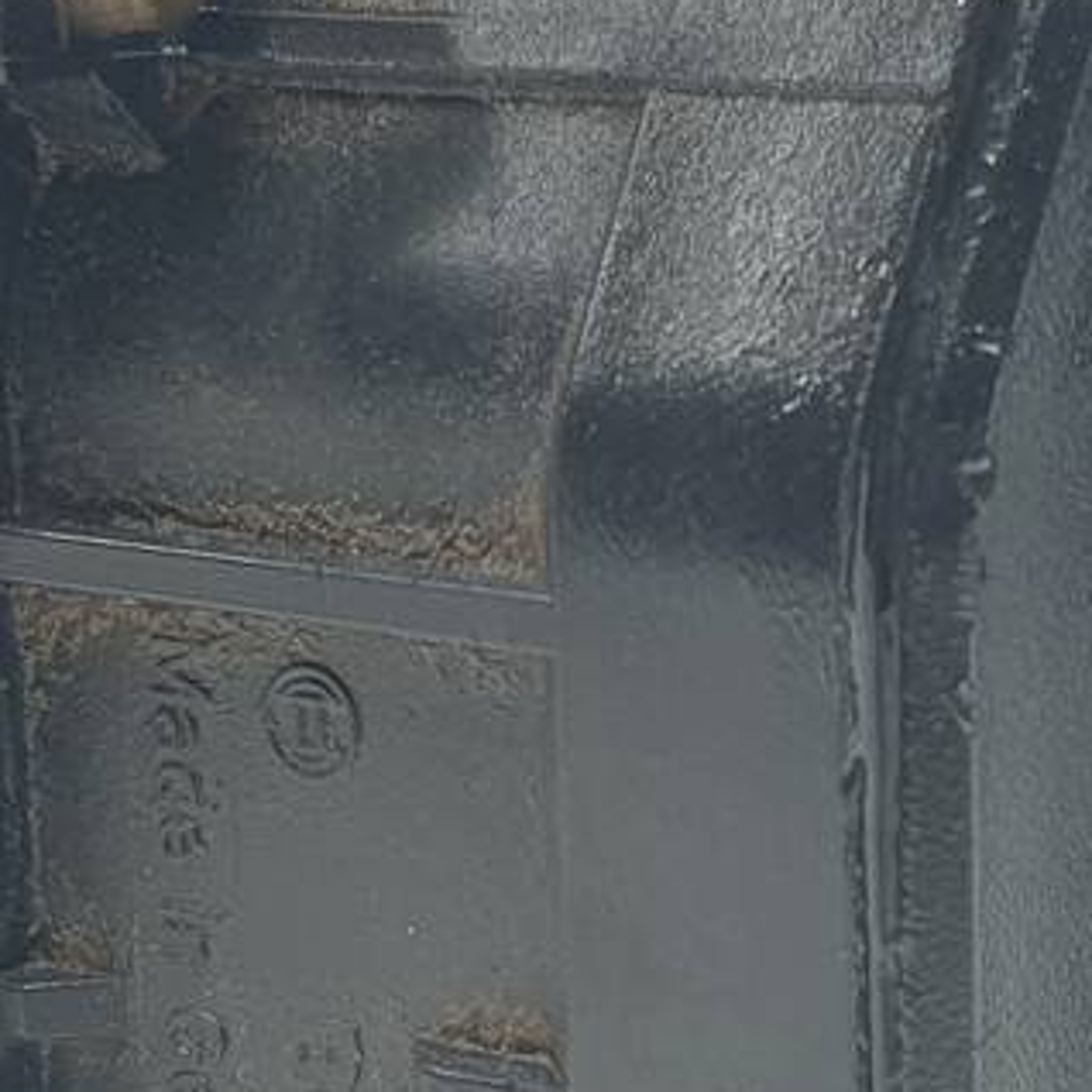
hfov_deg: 16.7
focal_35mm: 104
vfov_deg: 16.7
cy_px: 625
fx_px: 3712
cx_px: 656
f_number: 2.4
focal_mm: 4.3
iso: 50
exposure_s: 1/100
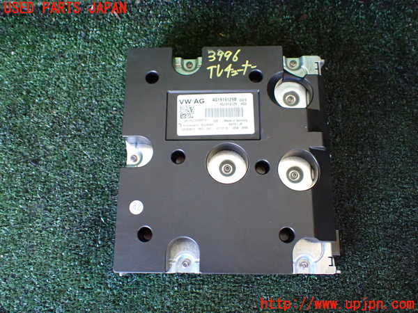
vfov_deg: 46.8
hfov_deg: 60.0
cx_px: 209
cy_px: 156
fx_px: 362
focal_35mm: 30
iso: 800
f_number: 2.3
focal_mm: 5.4
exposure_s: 1/80
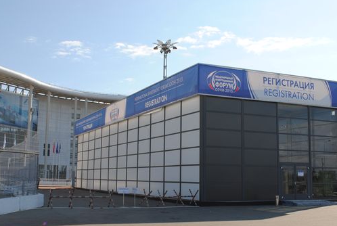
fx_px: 441
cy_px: 119
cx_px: 175
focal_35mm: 47
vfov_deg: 28.8
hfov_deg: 41.8
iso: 100
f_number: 9
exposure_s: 1/200
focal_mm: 26
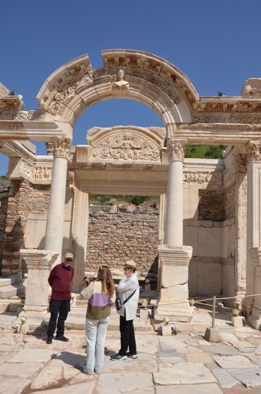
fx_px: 295
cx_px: 130
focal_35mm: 27
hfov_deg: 47.7
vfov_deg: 67.5
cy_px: 197
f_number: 13
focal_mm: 18
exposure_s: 1/640
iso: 400
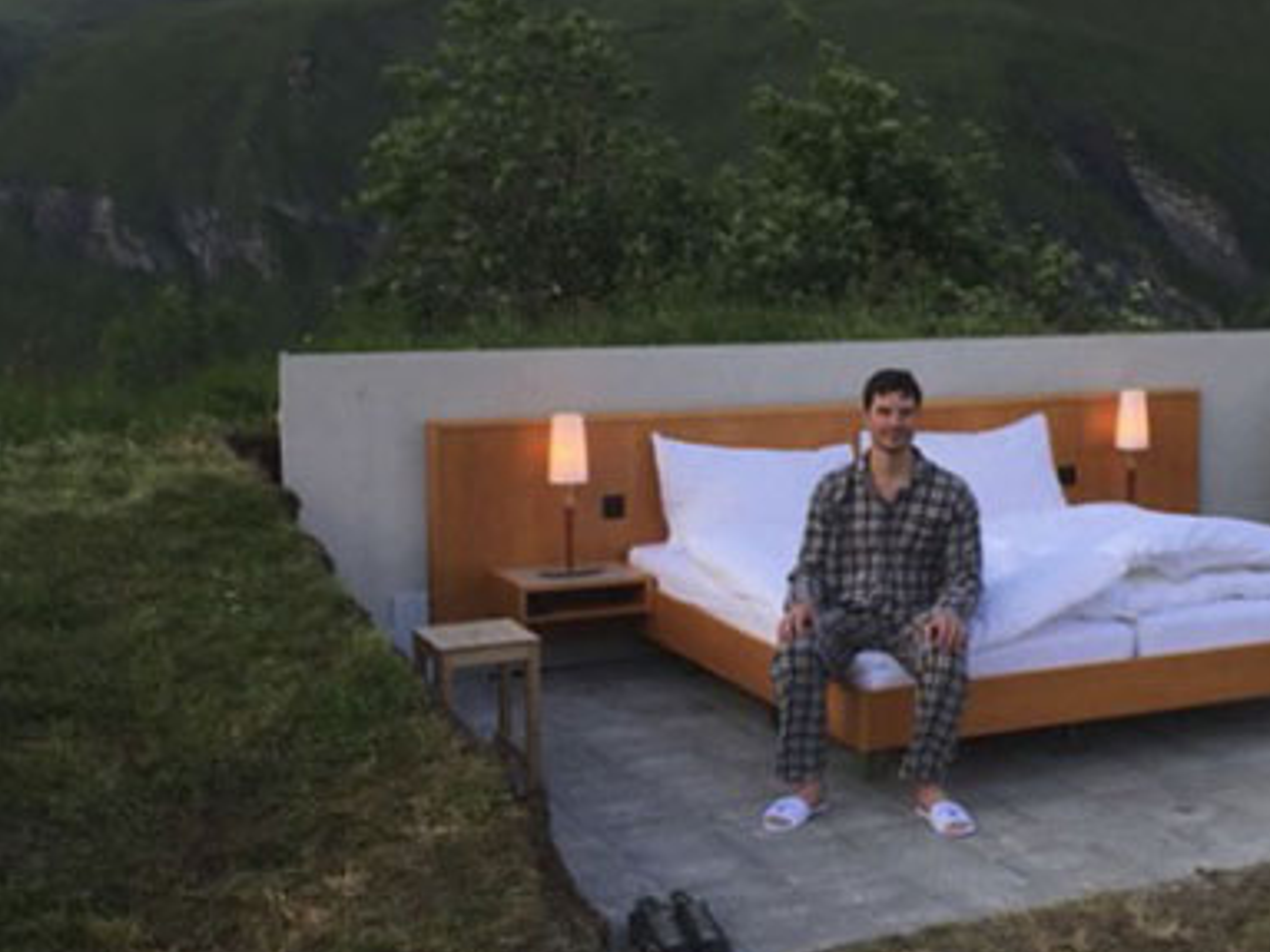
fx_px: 2054
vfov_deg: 26.1
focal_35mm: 56
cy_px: 410
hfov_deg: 33.8
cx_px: 932
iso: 32
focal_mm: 4.15
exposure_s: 1/192
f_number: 2.2
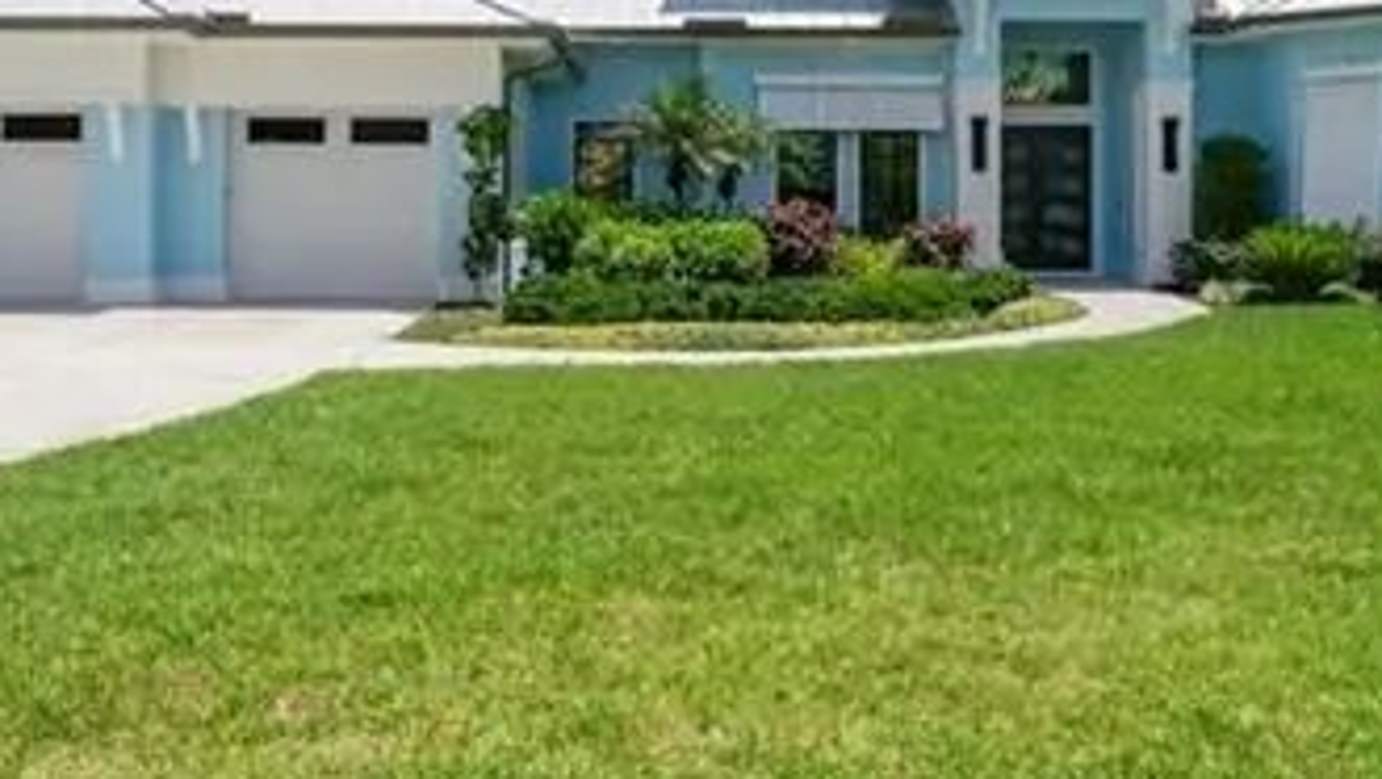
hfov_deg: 51.5
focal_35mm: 39
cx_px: 637
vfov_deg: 29.8
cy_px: 157
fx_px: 1430
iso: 400
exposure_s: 1/640
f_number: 11
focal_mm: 12
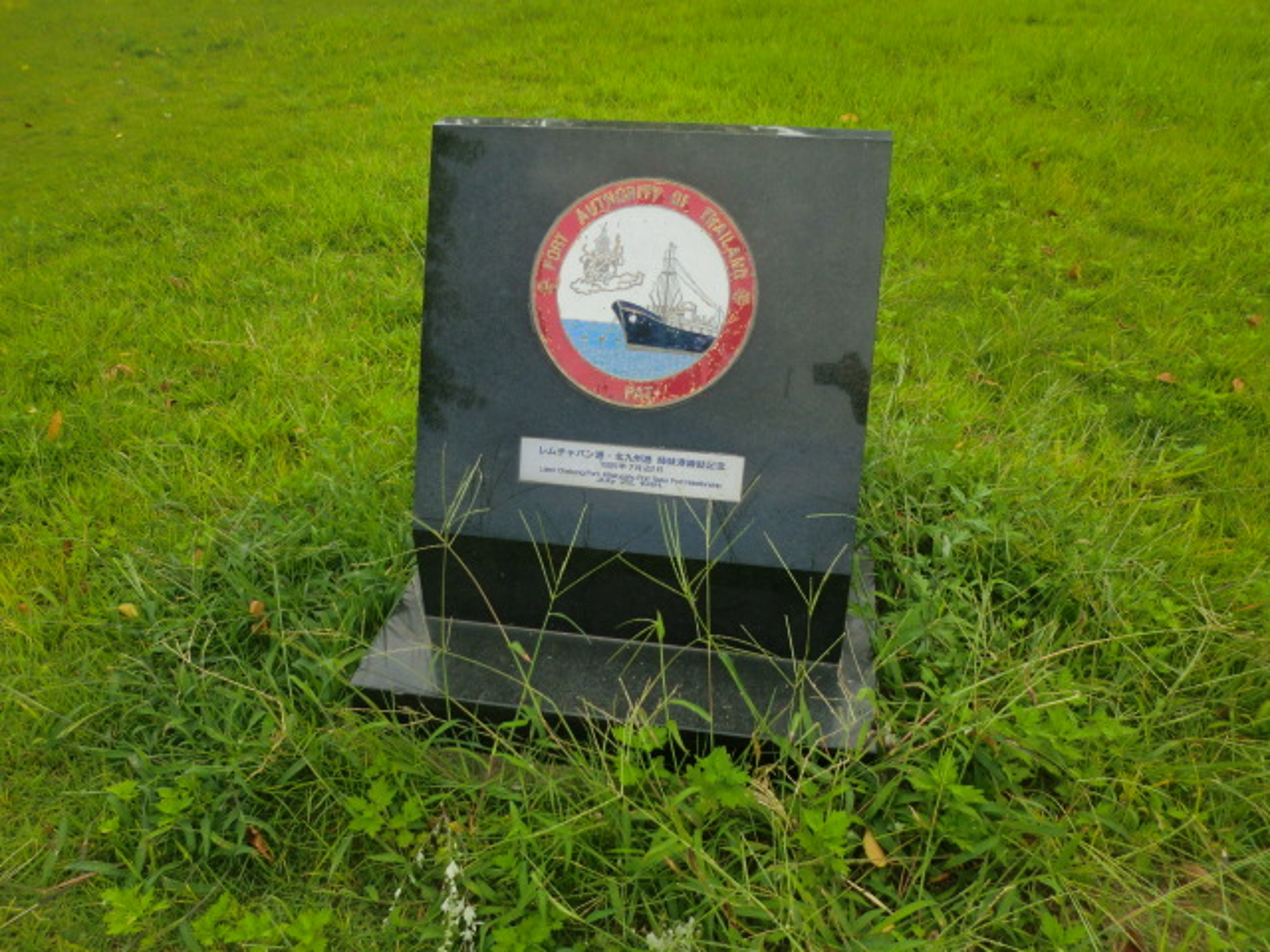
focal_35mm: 27
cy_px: 476
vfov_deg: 51.4
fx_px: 991
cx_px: 635
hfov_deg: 65.3
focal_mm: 4.9
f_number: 3.2
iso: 50
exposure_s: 1/500
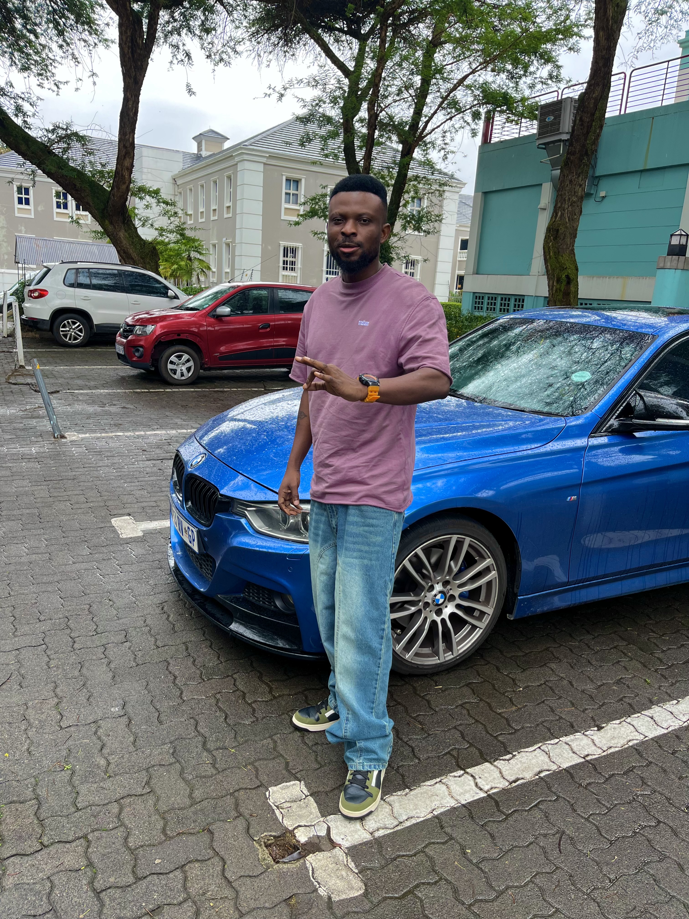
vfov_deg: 67.3
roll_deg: -2.5
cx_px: 344
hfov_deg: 53.1
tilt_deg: -15.2
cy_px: 460
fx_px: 690
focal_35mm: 26
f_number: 1.6
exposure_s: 1/566
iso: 50
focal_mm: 5.1
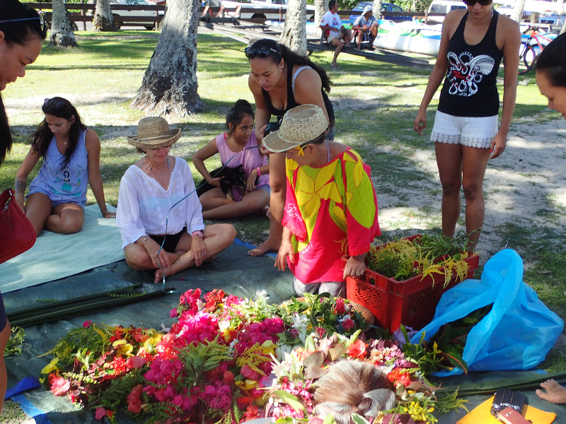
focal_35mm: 38
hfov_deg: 49.0
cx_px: 283
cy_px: 212
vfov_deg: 37.7
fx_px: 621
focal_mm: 6.86
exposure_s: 1/250
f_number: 3.5
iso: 100
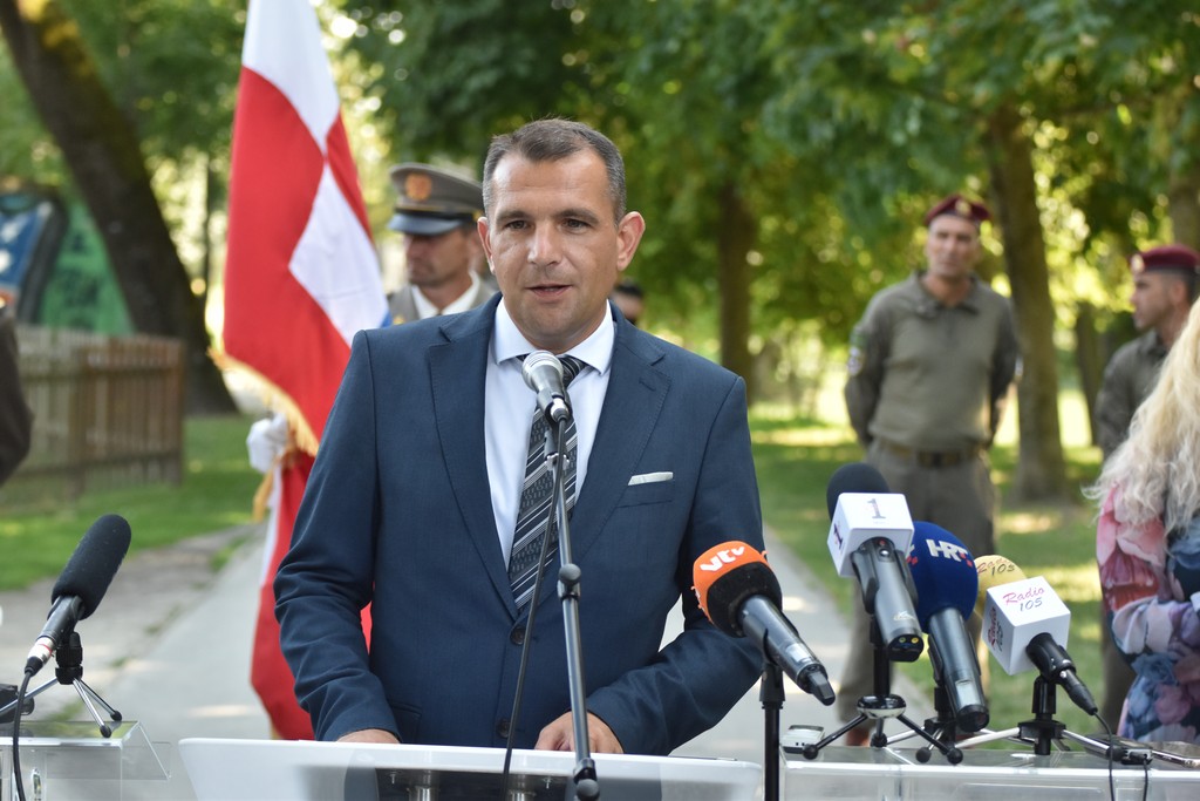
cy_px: 400
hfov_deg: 19.5
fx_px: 3500
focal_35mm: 105
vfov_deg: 13.0
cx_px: 600
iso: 800
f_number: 4
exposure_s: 1/640
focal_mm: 70
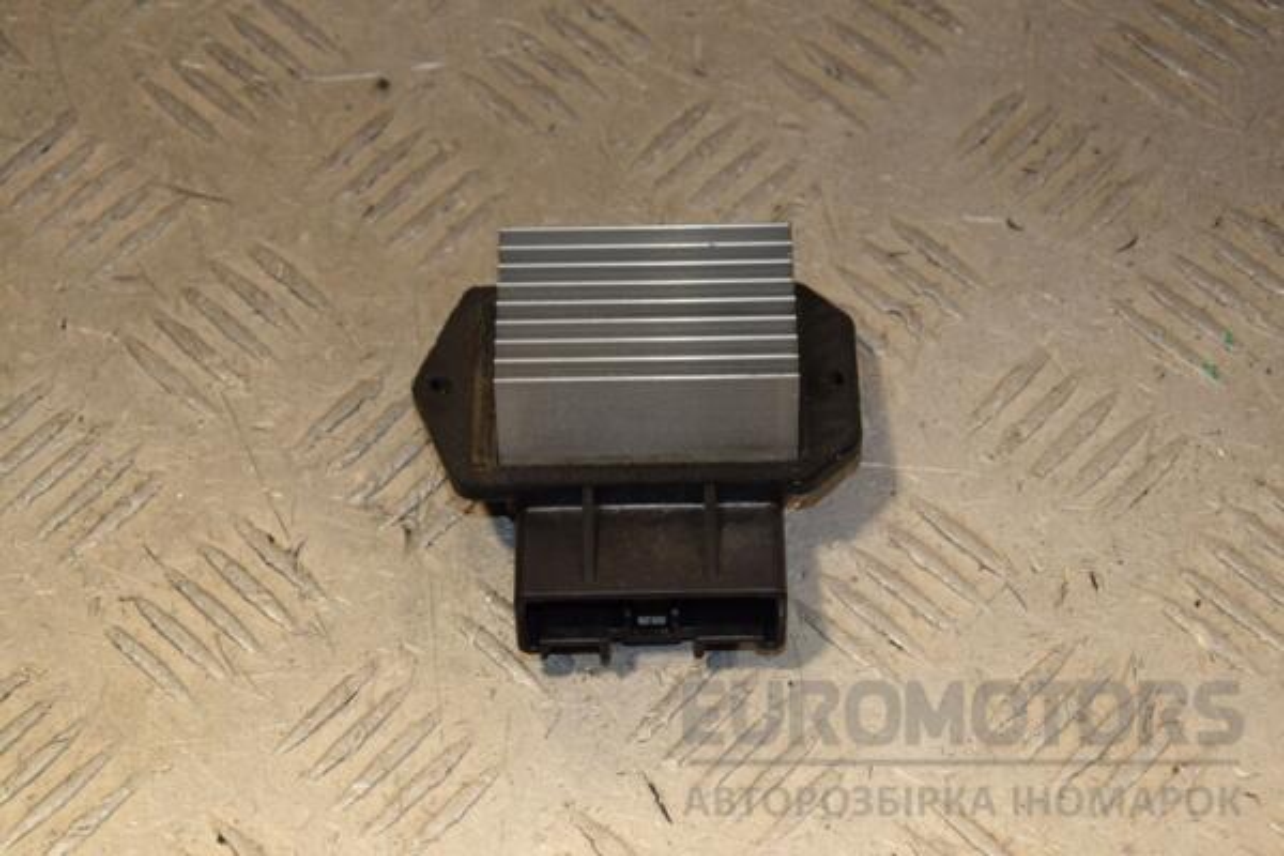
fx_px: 3531
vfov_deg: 13.8
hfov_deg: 20.6
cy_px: 428
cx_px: 642
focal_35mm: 99
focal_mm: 66
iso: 800
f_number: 8
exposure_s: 1/200
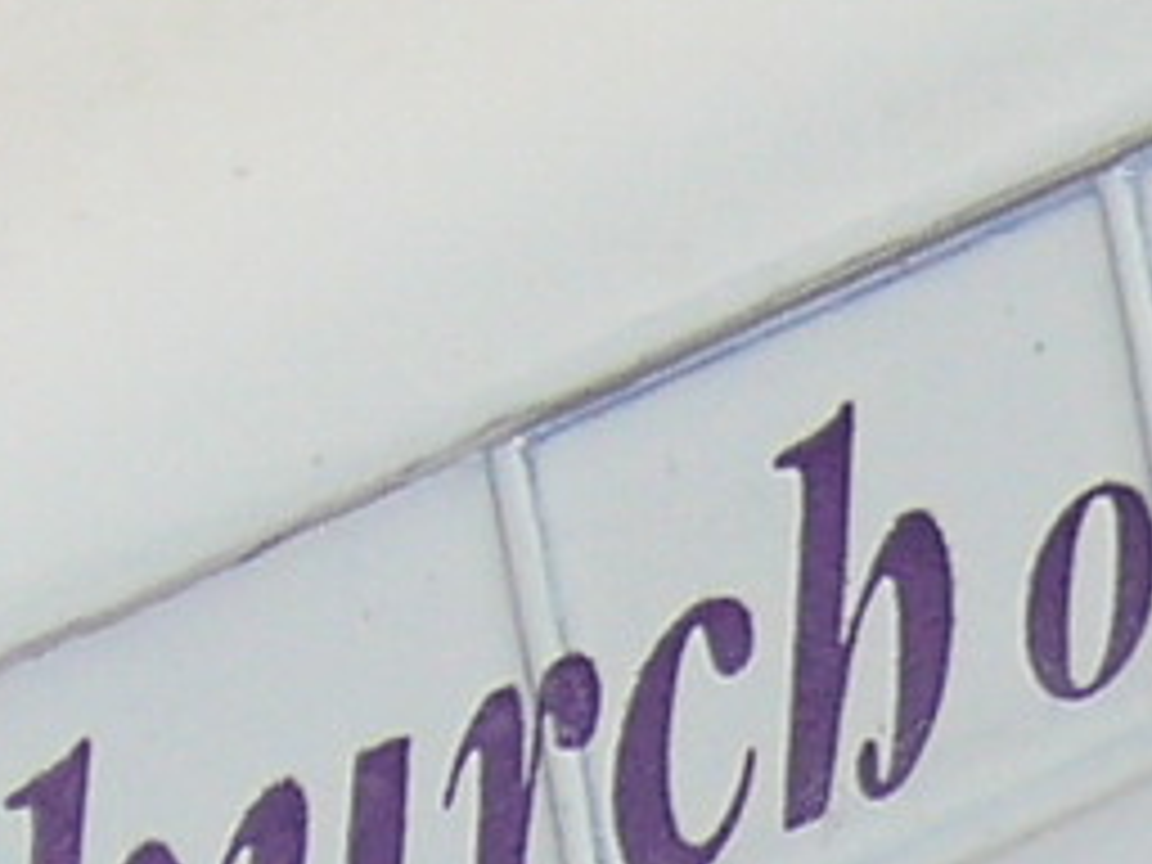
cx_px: 297
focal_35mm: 637
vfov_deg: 2.3
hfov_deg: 3.1
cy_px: 868
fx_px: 21199
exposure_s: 1/30
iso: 100
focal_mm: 13.3
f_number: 4
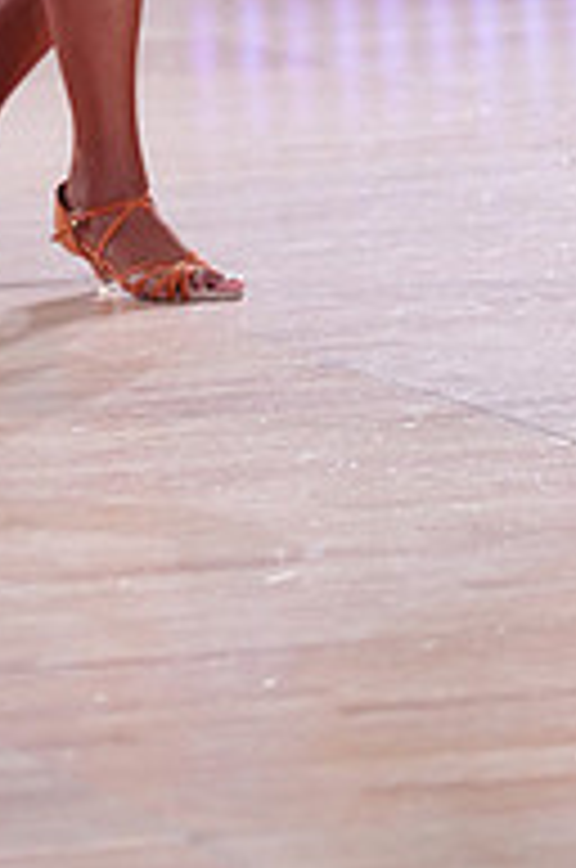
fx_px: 11753
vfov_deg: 4.2
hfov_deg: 2.8
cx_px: -173
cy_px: -432
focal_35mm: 488
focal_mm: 162
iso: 2000
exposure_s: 1/400
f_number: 2.8
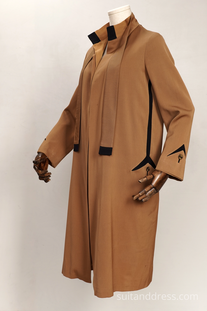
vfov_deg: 41.1
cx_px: 104
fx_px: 414
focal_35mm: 48
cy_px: 156
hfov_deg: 28.1
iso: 320
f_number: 6.3
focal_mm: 32
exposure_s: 1/30
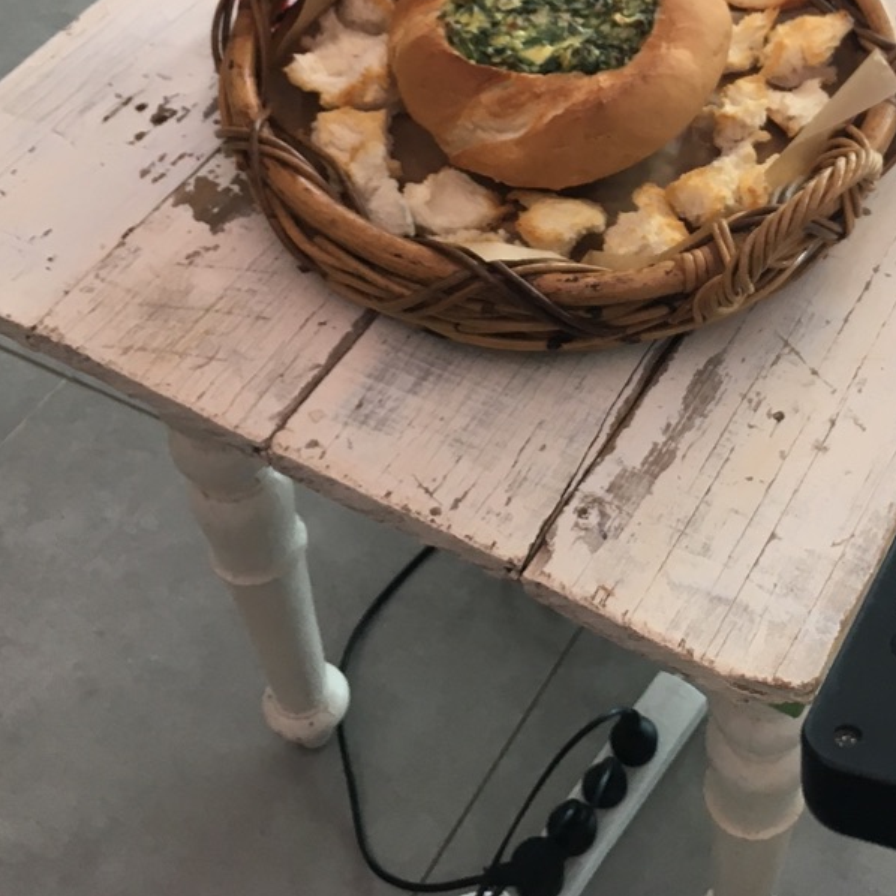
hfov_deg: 27.7
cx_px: 779
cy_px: 157
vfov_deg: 27.9
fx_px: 1757
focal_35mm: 60
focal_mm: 4.15
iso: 25
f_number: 2.2
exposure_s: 1/33
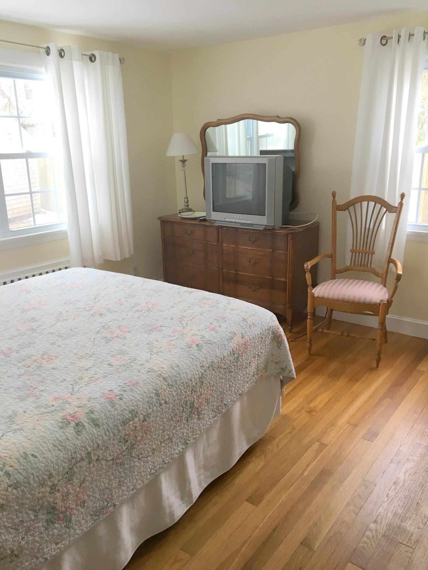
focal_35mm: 29
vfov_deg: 61.7
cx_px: 214
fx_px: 478
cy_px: 285
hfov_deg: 48.2
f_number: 2.2
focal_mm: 4.15
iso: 32
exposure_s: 1/30
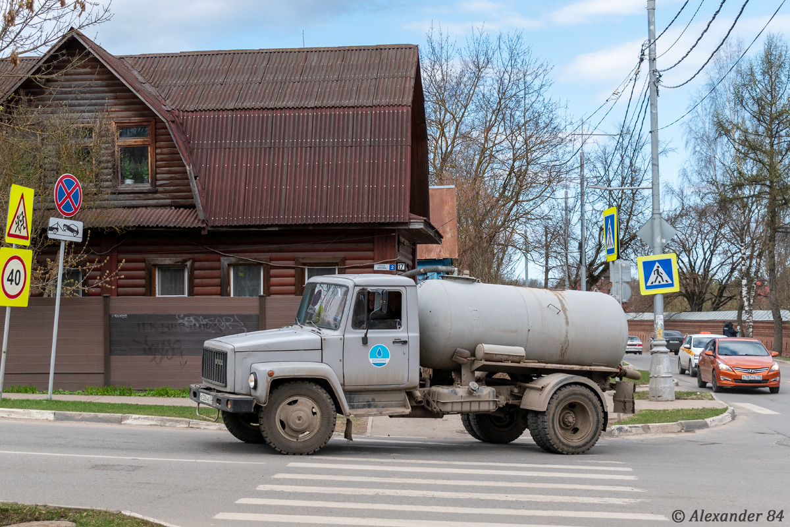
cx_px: 395
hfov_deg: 36.9
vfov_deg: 25.1
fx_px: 1185
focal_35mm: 54
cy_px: 264
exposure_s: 1/1250
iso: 400
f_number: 5
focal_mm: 36
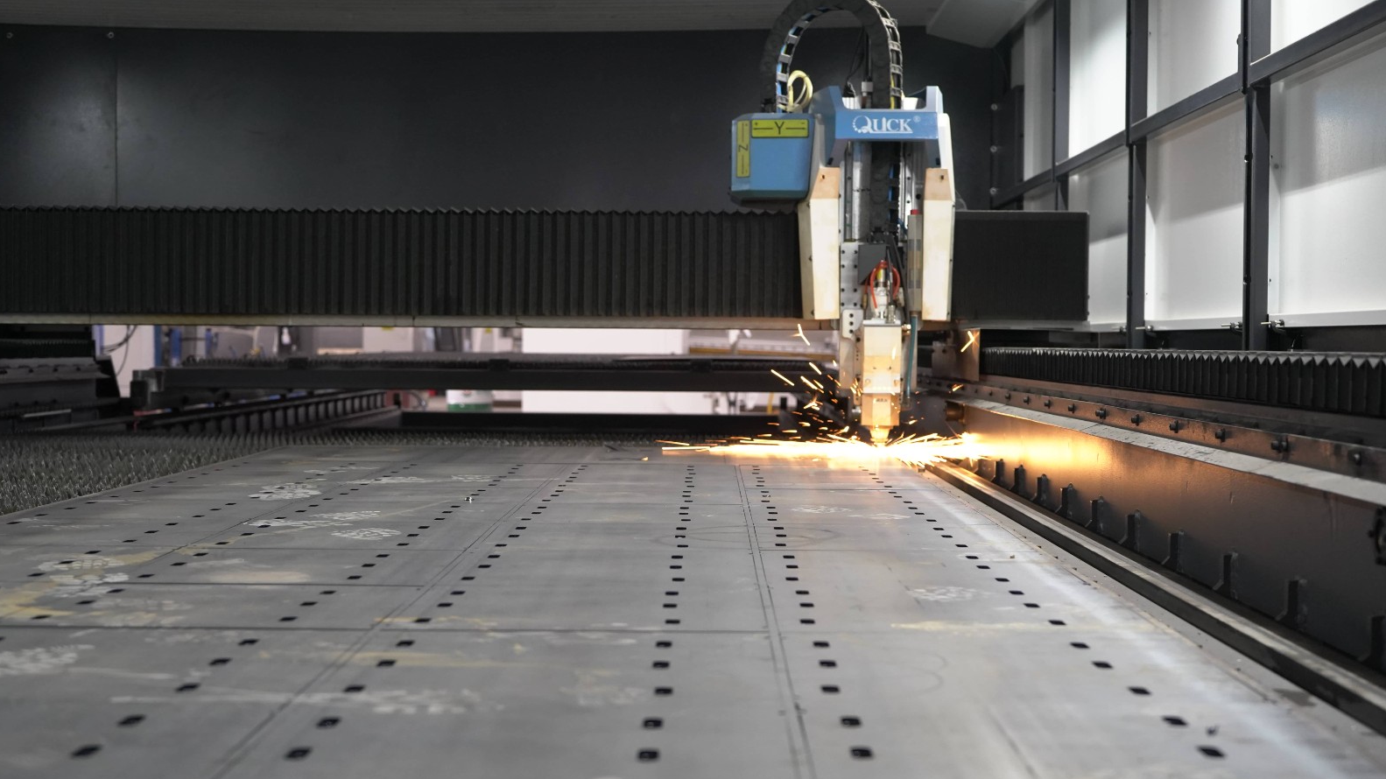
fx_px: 1984
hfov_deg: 38.5
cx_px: 690
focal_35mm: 54
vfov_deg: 22.2
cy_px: 424
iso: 2500
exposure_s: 1/50
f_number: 5.6
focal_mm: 51
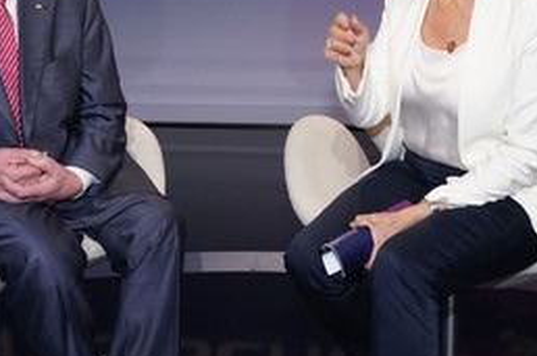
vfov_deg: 27.0
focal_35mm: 49
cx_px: 228
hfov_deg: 40.3
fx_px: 730
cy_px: 81
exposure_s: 1/160
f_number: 5
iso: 2000
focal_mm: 28
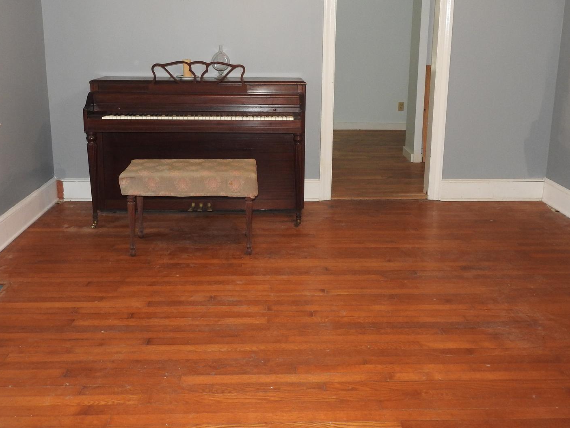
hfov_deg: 52.6
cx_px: 289
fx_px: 576
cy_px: 141
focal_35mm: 35
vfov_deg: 40.2
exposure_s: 1/30
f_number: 3.3
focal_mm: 4.3
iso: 200
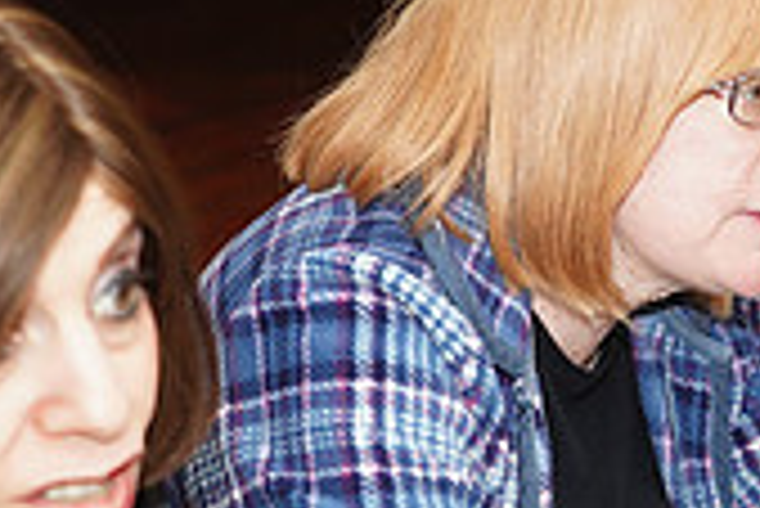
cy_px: 317
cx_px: 720
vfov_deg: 8.7
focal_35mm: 158
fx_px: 3338
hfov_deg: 12.9
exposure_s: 1/100
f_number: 4
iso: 1000
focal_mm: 46
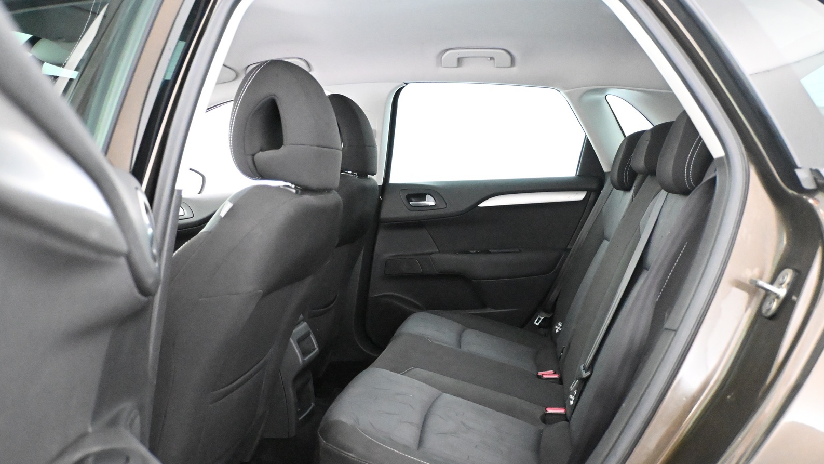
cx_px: 411
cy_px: 256
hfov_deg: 62.2
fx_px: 683
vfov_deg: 37.4
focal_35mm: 31
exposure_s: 1/50
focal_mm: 19.5
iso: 12800
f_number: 3.8
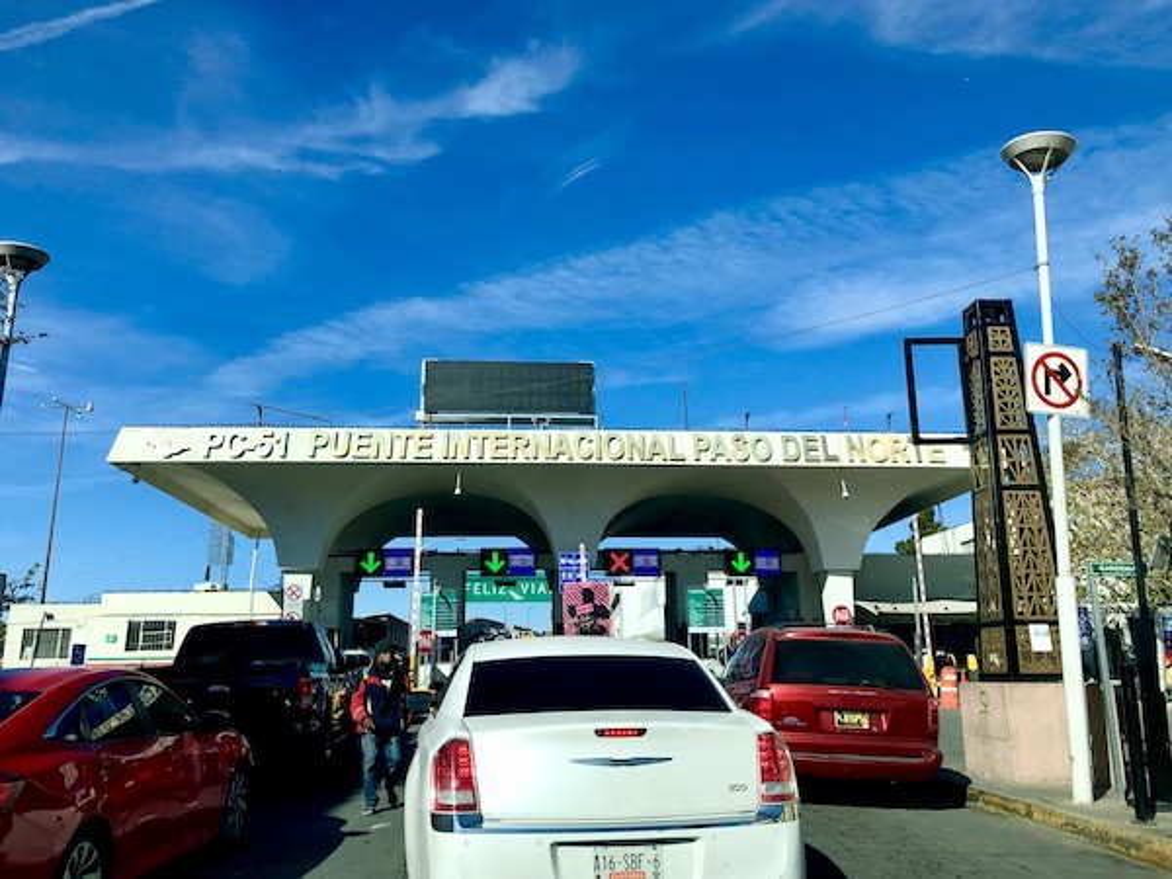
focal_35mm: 28
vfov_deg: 49.7
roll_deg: +1.8
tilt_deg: +14.2
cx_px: 586
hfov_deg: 63.4
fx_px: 948
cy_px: 440
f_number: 1.8
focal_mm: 4
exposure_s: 1/2088
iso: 20
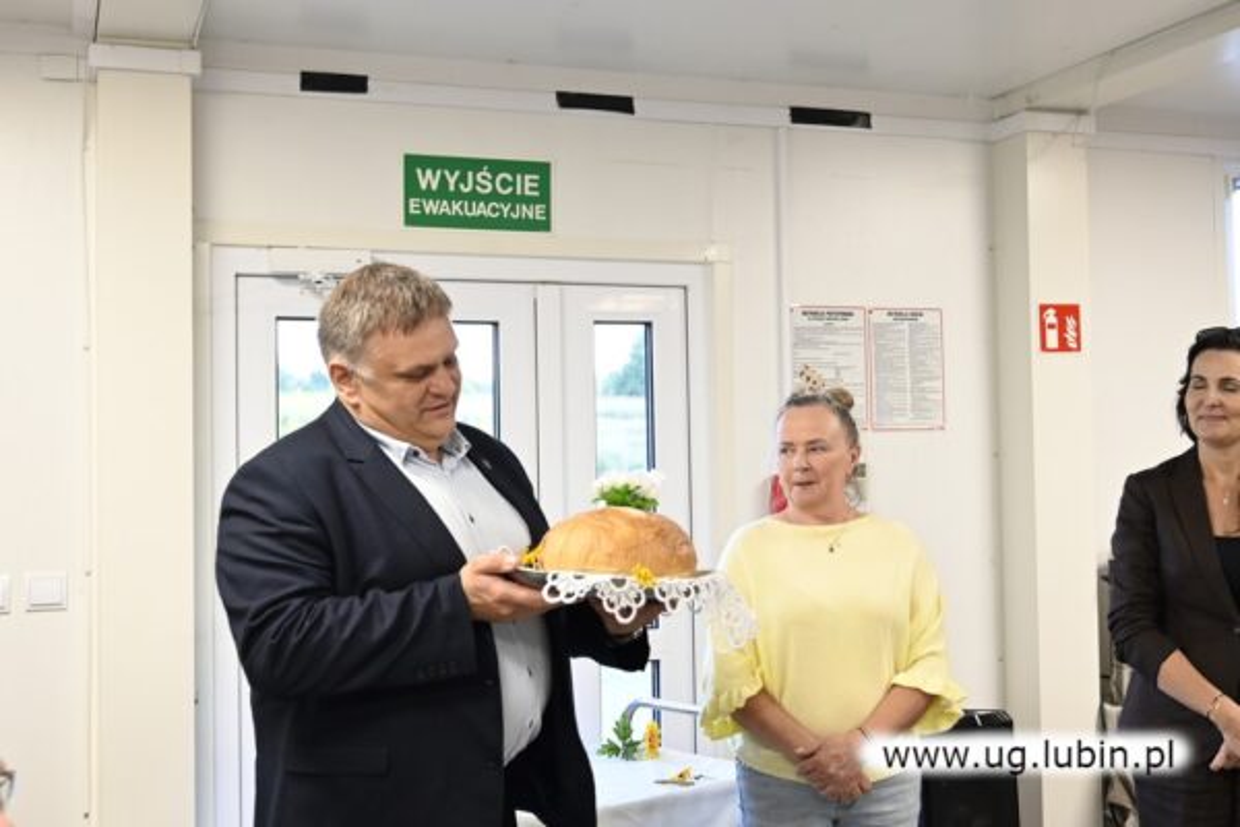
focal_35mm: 42
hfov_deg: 46.4
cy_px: 414
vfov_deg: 31.9
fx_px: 1447
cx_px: 620
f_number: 2.8
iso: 1600
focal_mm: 28
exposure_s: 1/125
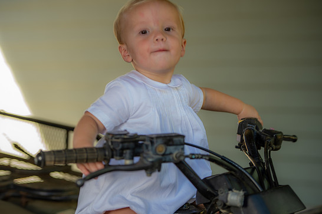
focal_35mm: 119
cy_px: 109
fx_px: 1063
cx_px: 157
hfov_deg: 17.2
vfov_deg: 11.5
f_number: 2.8
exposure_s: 1/80
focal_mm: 112
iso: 50
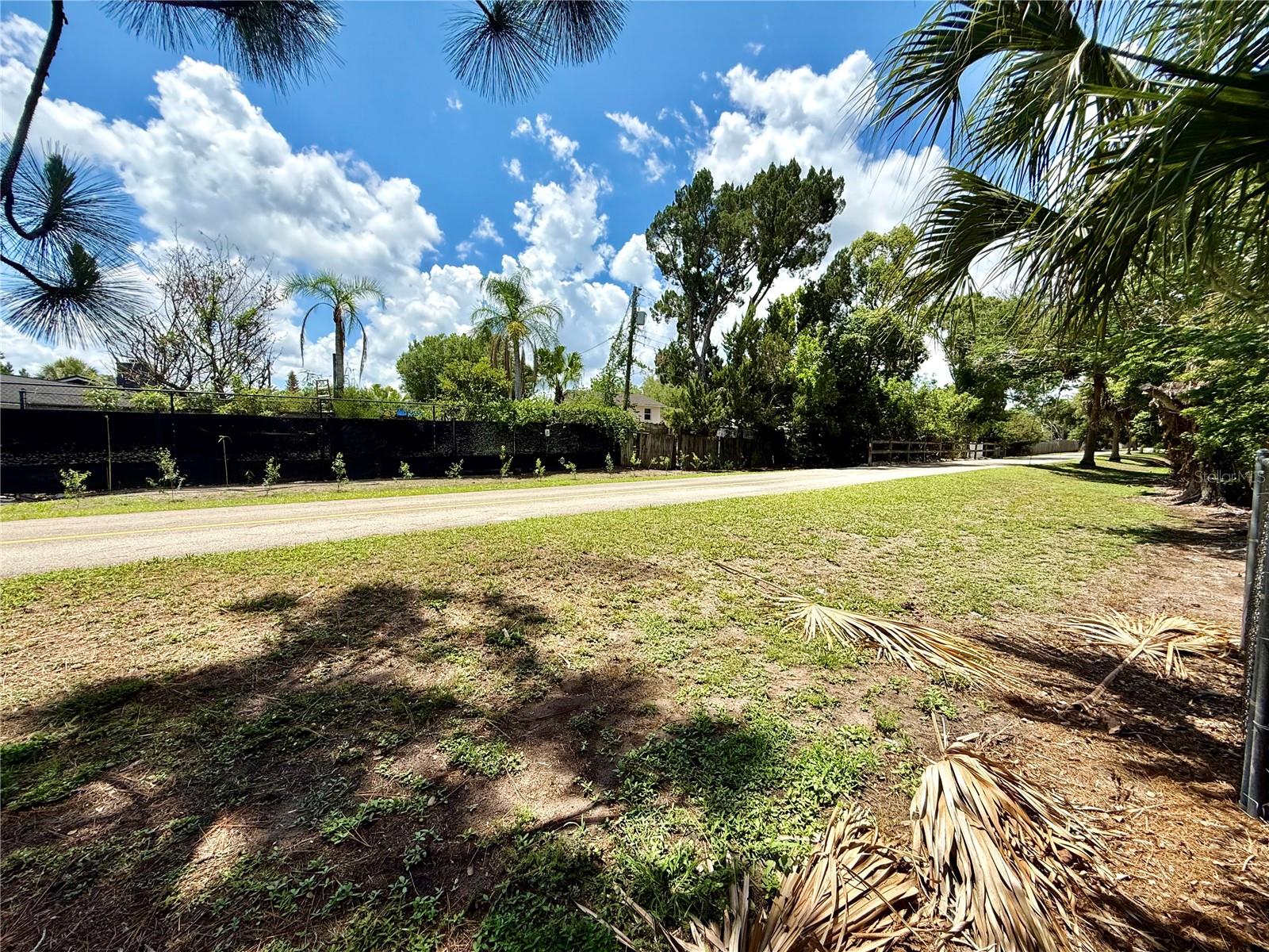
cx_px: 634
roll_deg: -1.5
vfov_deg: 85.7
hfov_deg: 102.1
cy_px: 476
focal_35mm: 14
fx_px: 513
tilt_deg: -3.7
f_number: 2.2
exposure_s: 1/1848
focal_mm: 2.22
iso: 50
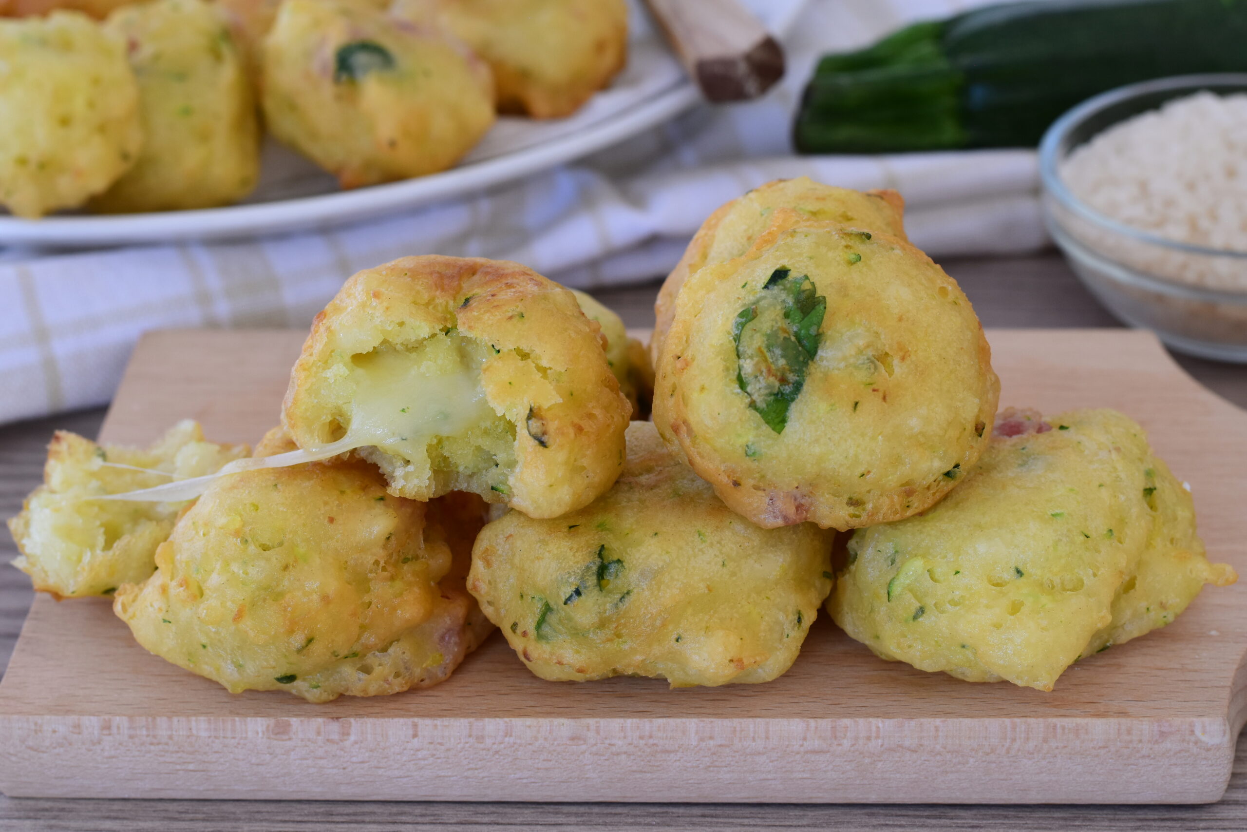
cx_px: 624
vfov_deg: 18.2
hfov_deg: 27.0
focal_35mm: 75
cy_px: 416
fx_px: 2598
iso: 500
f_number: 8
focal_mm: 50
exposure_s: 1/5
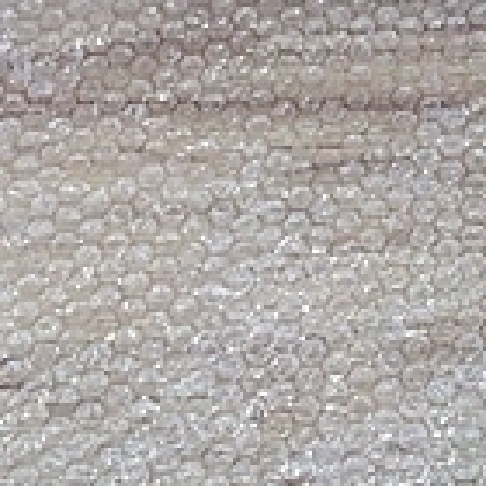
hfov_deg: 14.3
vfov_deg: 14.4
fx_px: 1858
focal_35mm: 117
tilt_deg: -53.7
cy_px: -94
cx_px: 628
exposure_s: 1/30
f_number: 2.2
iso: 32
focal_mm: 4.15
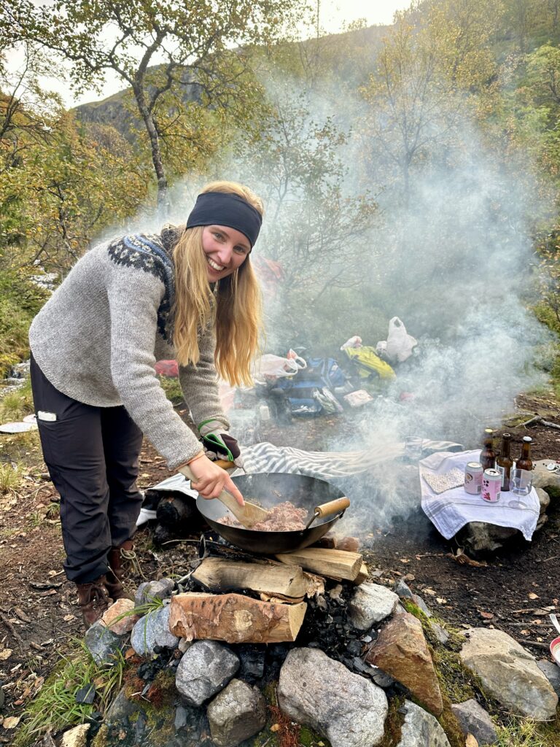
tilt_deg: -7.7
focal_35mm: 24
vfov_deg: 71.6
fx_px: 518
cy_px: 374
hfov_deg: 56.8
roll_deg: -1.8
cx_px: 280
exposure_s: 1/857
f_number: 1.78
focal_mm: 6.86
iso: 80
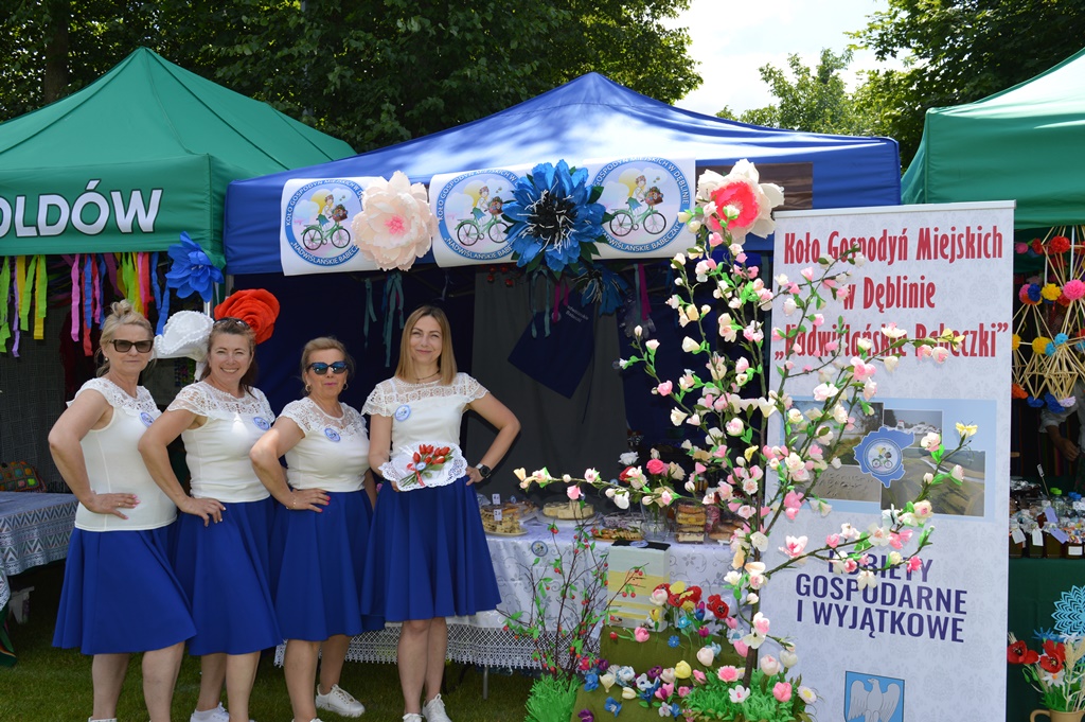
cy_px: 361
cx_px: 542
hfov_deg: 59.5
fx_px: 949
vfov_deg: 41.6
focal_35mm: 32
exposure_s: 1/200
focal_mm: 21
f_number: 7.1
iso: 100
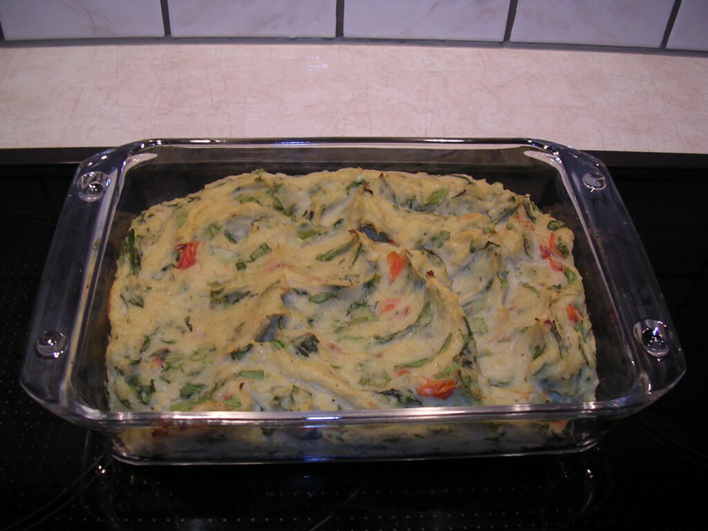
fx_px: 777
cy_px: 266
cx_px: 354
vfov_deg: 37.7
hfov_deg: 49.0
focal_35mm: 38
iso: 100
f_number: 2.8
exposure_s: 1/30
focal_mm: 5.8
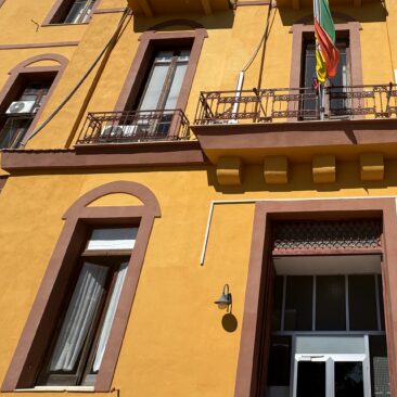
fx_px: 337
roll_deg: +0.3
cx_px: 329
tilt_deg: +27.5
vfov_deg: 60.9
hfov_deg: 55.7
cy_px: 207
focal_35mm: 26
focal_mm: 2.22
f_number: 2.2
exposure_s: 1/3546
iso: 50
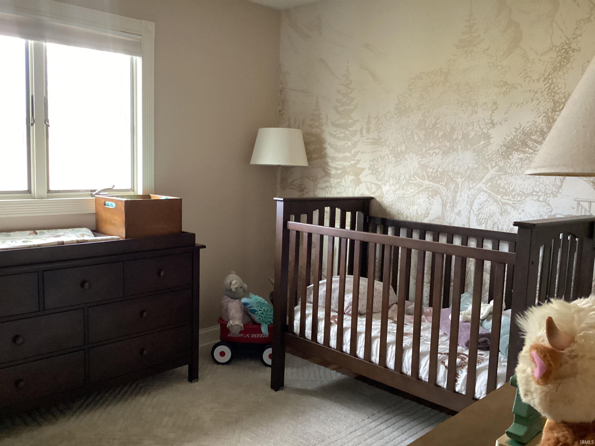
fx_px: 533
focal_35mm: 31
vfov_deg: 45.4
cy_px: 223
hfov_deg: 58.4
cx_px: 298
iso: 500
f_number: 2.4
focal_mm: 3.3
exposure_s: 1/30
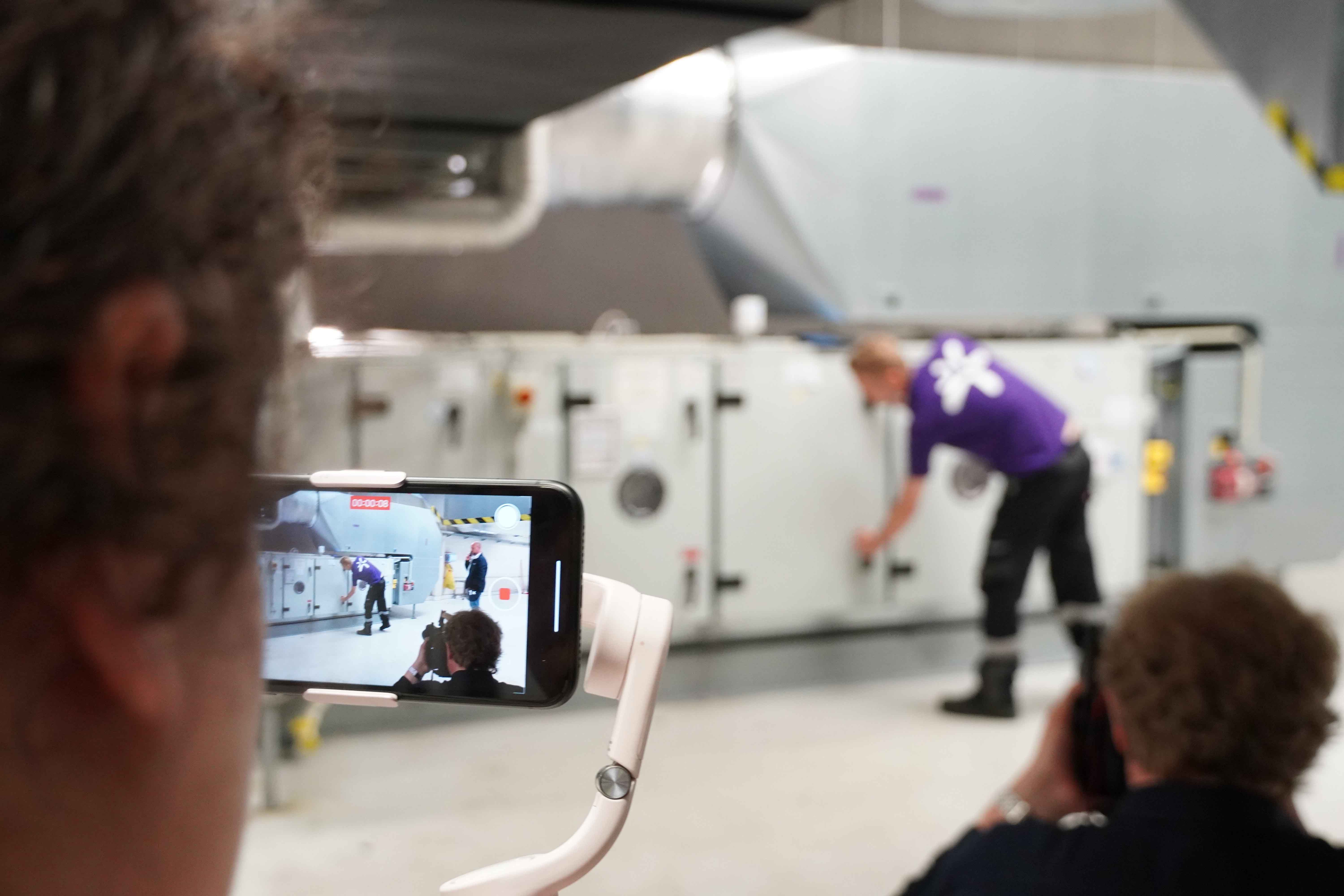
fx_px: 1568
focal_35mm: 42
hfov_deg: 46.4
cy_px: 448
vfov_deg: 31.9
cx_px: 672
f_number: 4.5
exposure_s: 1/80
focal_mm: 28
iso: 2000
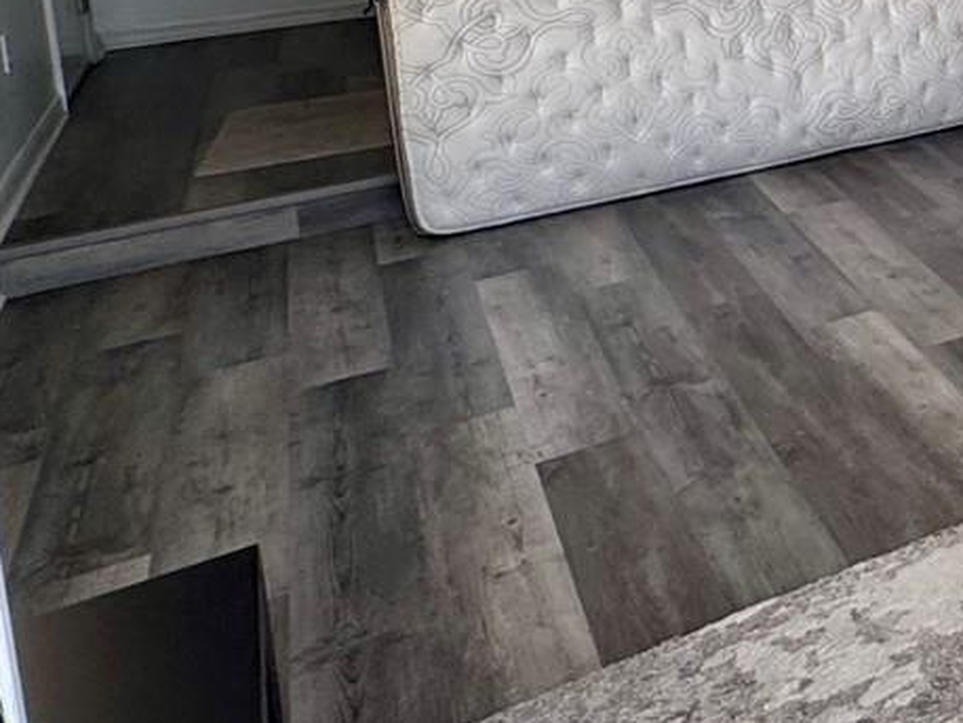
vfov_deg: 26.4
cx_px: 1614
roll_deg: +0.9
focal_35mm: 49
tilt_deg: -7.0
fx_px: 1364
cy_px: -143
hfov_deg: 24.3
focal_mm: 2.22
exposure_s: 1/150
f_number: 2.2
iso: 40
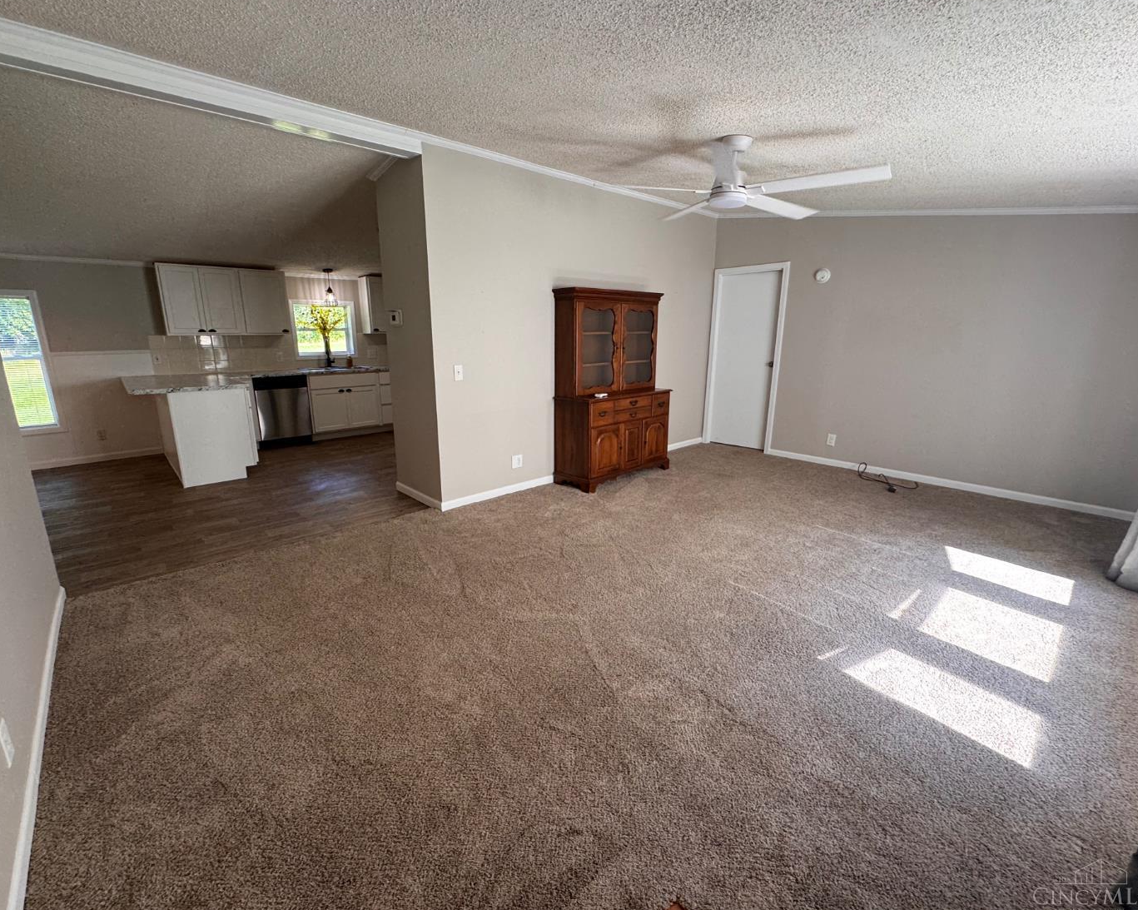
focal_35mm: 15
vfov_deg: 84.0
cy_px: 457
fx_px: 505
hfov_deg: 96.7
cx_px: 536
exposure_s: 1/99
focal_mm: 2.22
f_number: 2.2
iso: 80
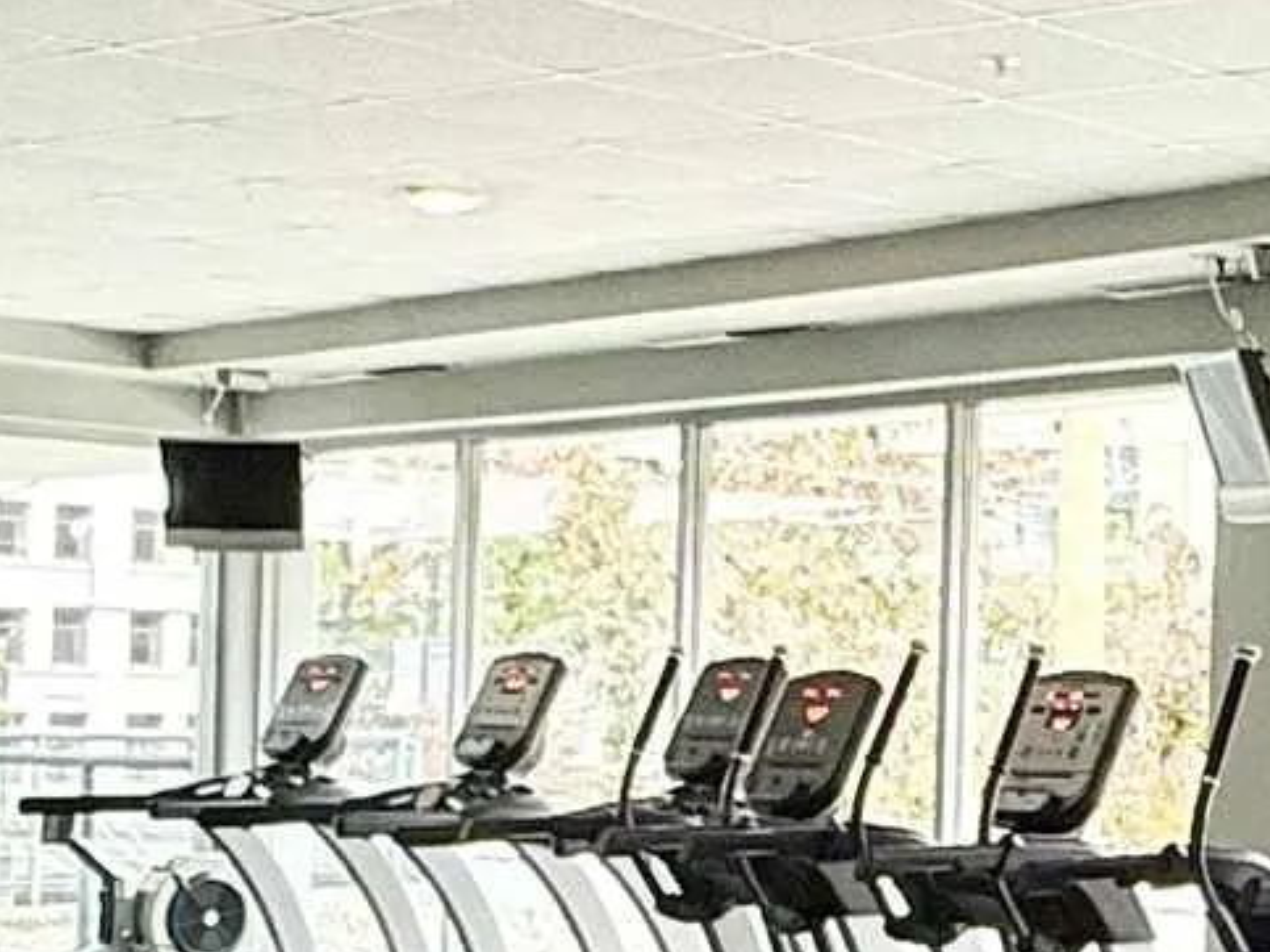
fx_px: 3264
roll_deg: -1.7
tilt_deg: +1.4
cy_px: 650
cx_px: 1588
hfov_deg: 20.4
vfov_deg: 16.5
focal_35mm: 89
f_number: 2.2
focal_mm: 2.22
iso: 125
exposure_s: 1/120
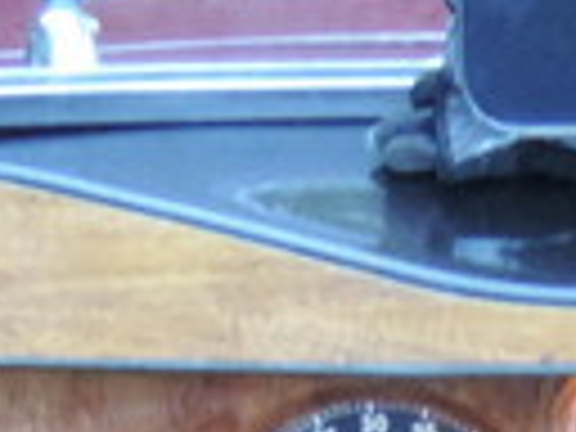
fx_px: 4892
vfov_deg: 4.8
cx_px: 612
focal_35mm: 294
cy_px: 1296
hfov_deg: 6.7
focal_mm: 8.3
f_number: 3.5
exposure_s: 1/3
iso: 800
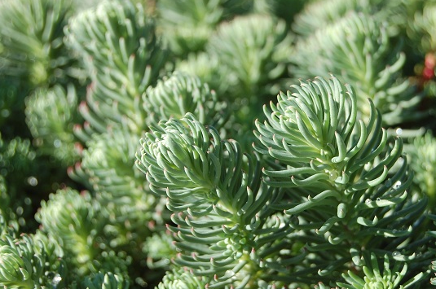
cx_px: 279
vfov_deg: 11.8
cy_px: 160
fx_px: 1399
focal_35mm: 116
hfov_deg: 17.7
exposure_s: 1/200
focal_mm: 55
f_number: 7.1
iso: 200
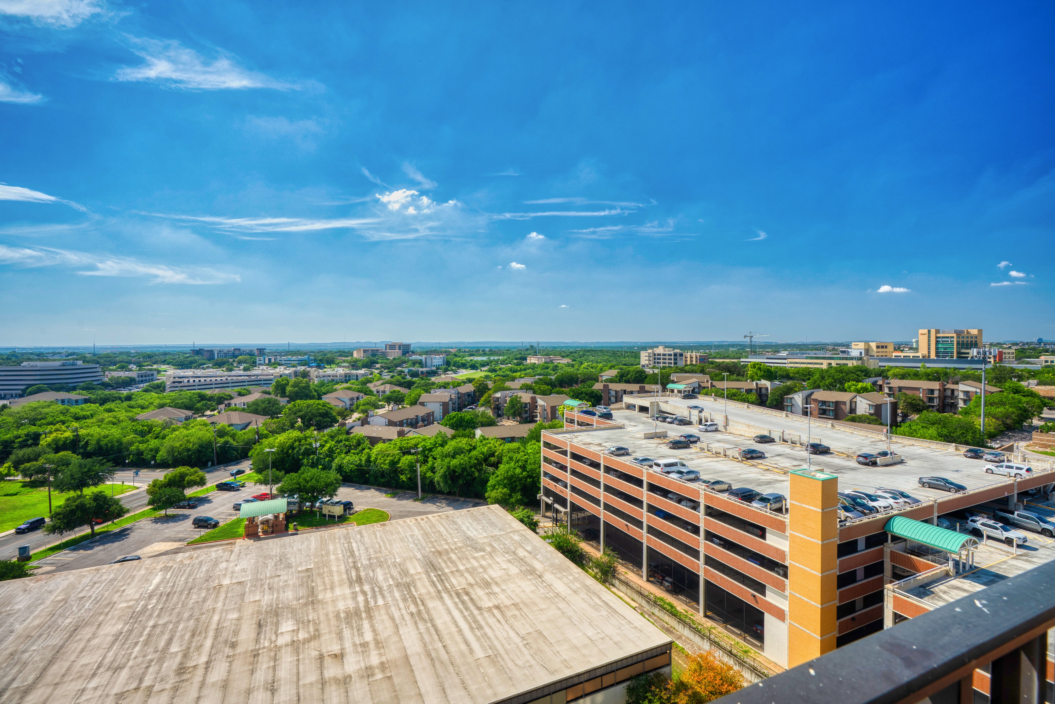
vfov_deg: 73.7
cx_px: 528
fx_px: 469
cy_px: 352
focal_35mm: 16
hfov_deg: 96.7
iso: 100
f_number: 11
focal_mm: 16
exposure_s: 1/80
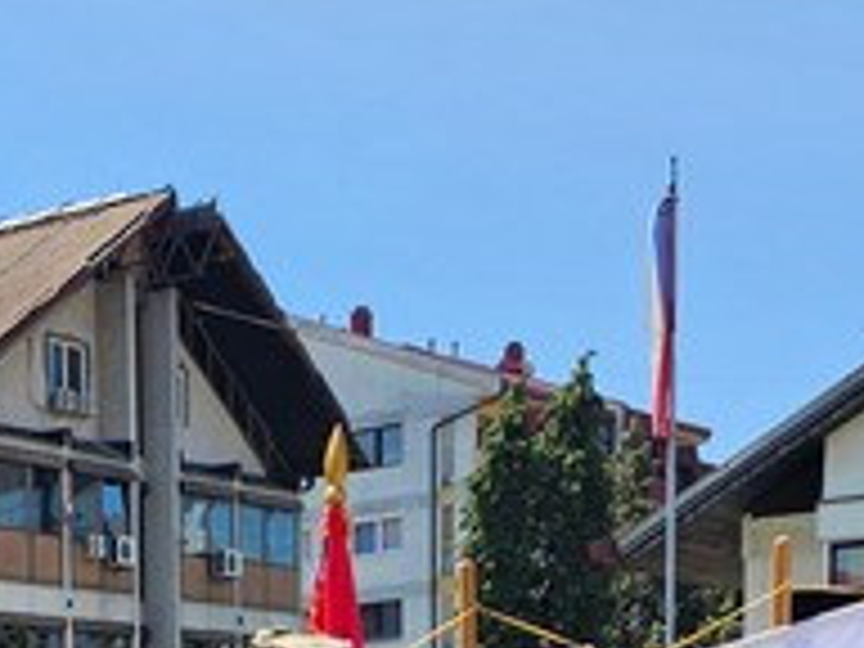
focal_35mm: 96
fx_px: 2396
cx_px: -238
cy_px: 1102
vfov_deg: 14.0
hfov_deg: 19.0
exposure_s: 1/348
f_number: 1.7
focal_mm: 6.3
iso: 10
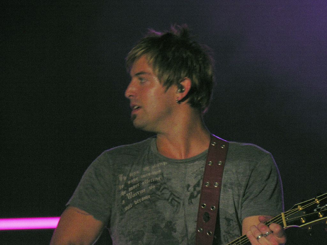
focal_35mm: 350
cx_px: 164
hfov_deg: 5.7
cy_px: 122
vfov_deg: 4.2
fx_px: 3306
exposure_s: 1/30
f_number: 5.2
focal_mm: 89
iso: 200
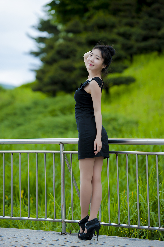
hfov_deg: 9.8
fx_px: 958
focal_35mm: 140
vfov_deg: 14.7
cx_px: 82
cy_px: 124
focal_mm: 140
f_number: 3.2
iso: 200
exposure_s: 1/500
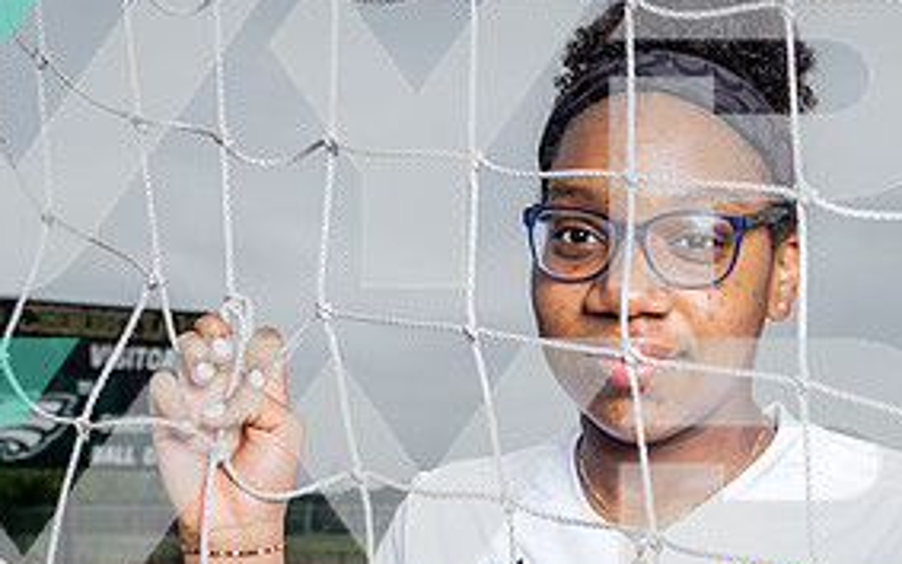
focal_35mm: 71
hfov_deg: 28.9
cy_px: 508
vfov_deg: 18.1
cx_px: 558
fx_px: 1746
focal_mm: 34
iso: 100
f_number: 8
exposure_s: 1/125
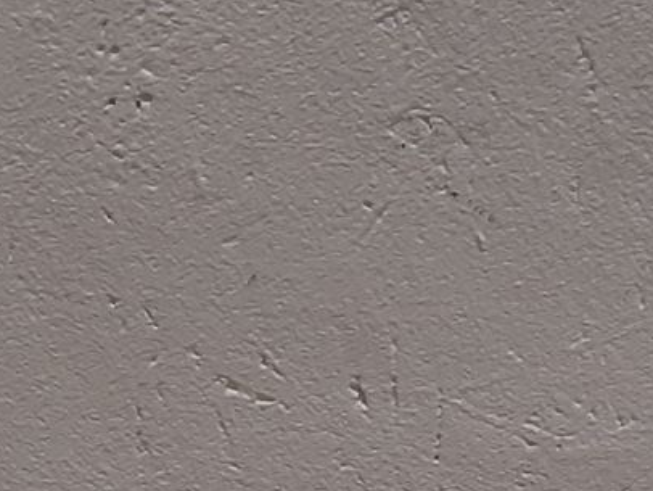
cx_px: 505
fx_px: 2473
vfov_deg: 10.6
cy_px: 895
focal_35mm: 131
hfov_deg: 15.0
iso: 160
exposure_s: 1/50
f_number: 1.7
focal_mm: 3.93
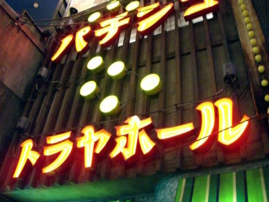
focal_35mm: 38
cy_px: 101
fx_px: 295
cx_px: 134
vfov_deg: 37.7
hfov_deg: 49.0
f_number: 2.7
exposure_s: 1/13
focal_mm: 6.2
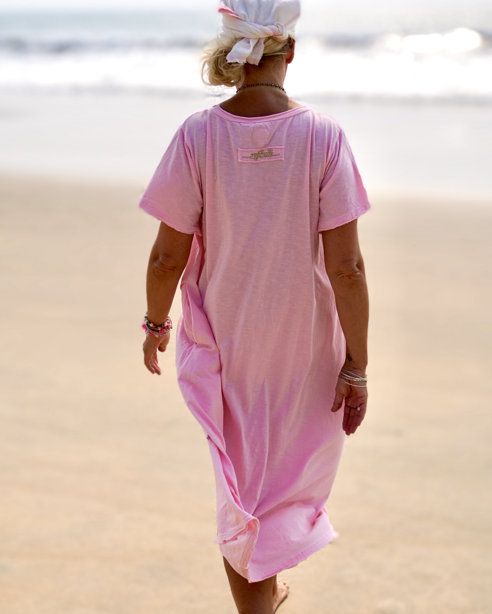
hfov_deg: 33.4
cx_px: 240
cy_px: 358
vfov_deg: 41.0
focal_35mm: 45
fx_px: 819
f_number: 5
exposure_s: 1/1600
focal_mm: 26
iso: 100
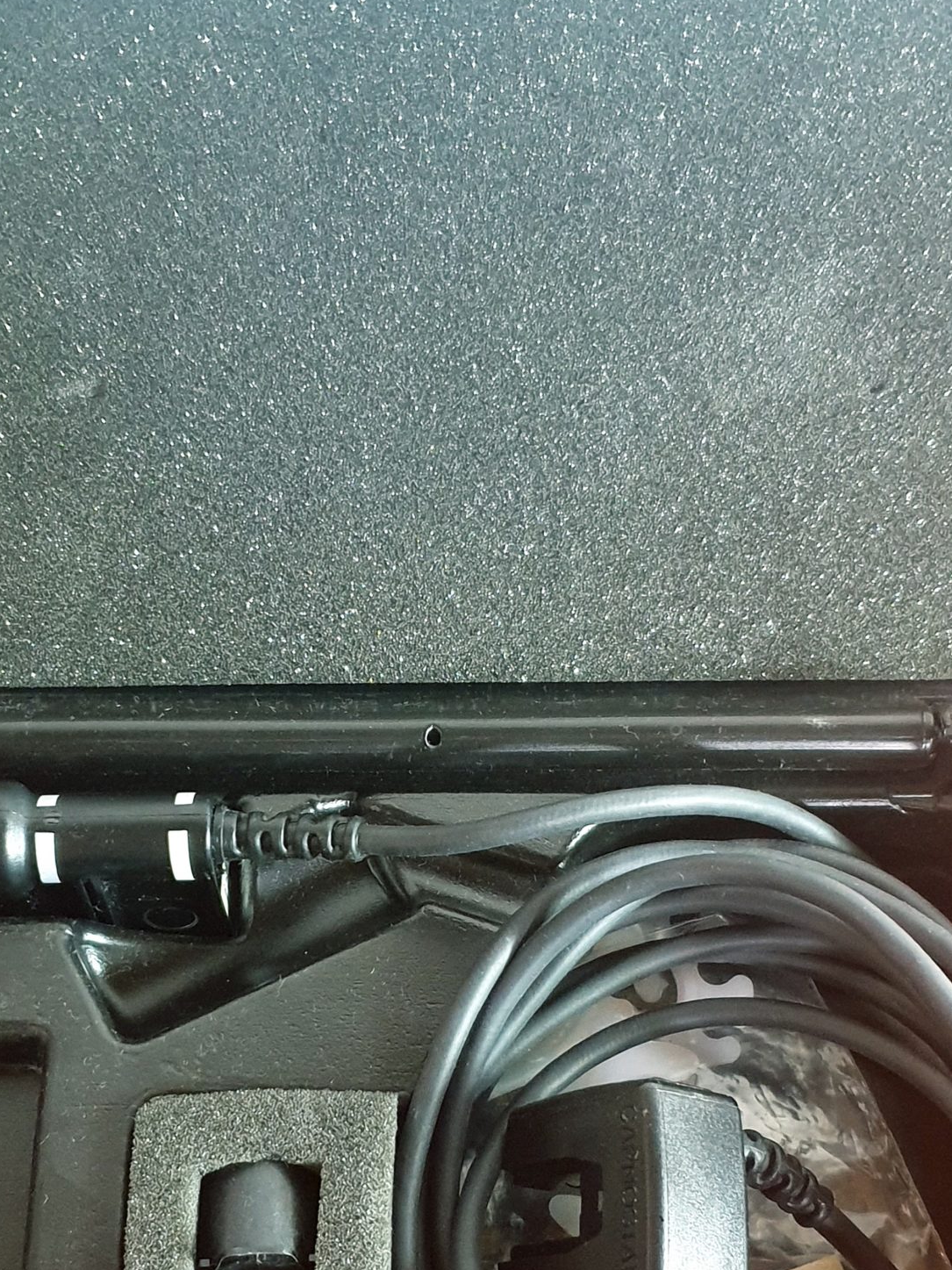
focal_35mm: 46
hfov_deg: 31.5
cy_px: 837
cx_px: 416
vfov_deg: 40.8
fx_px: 1687
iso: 250
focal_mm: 4.3
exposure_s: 1/50
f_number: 1.5
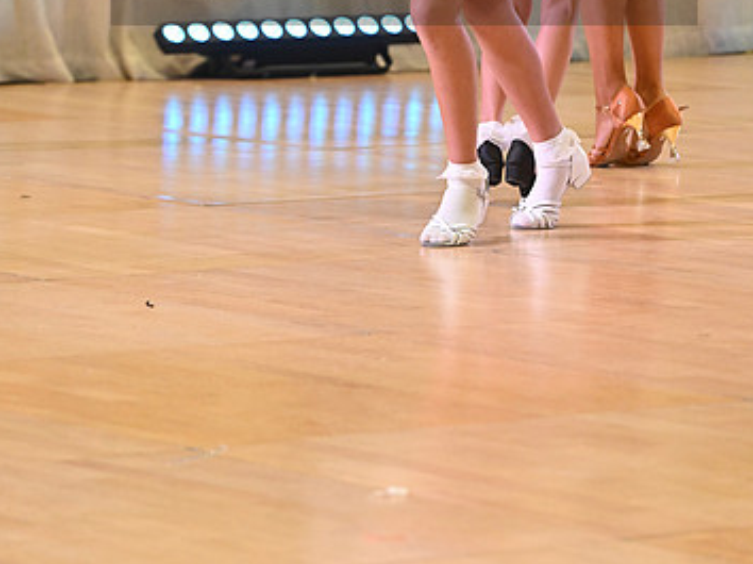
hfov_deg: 7.6
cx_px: 405
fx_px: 5652
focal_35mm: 260
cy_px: -45
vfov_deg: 5.7
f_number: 5.6
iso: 4000
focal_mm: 165
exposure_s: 1/400
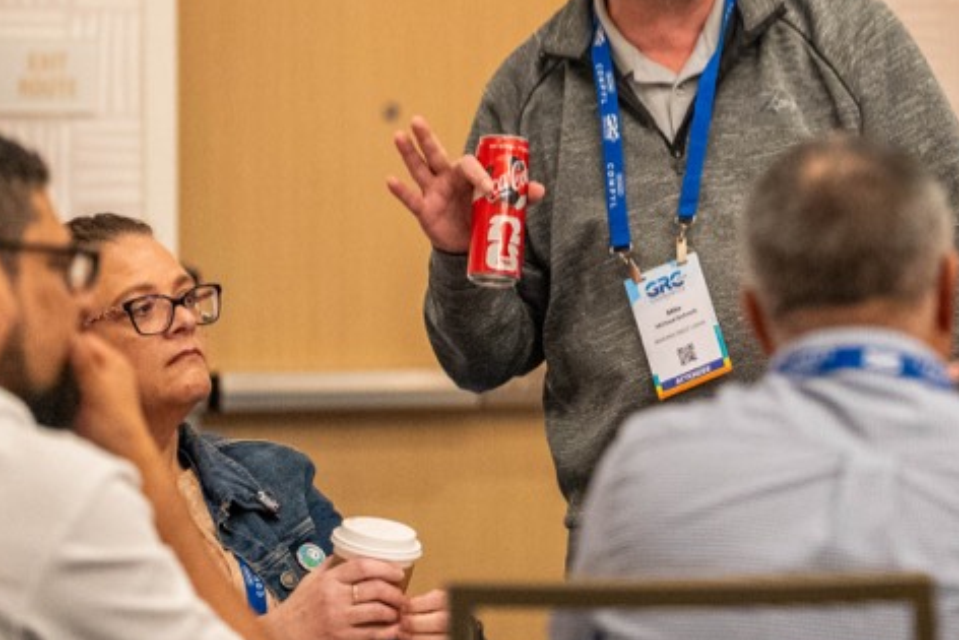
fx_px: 7621
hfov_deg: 7.2
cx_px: 727
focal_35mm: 286
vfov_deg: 4.8
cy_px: 40
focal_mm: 150
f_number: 2.8
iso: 10000
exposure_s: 1/200
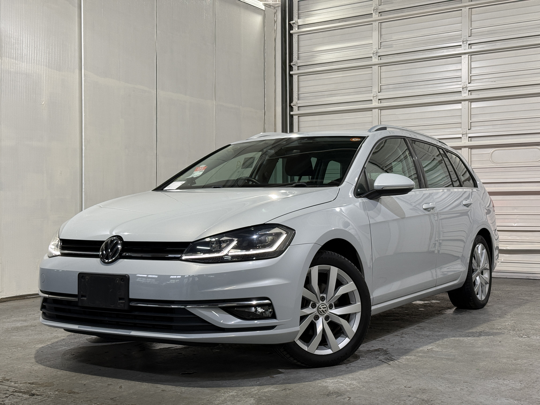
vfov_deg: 30.3
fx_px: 749
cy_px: 202
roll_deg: +0.0
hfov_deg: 39.7
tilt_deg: +0.7
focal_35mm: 48
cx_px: 270
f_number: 1.78
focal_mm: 6.76
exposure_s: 1/60
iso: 80
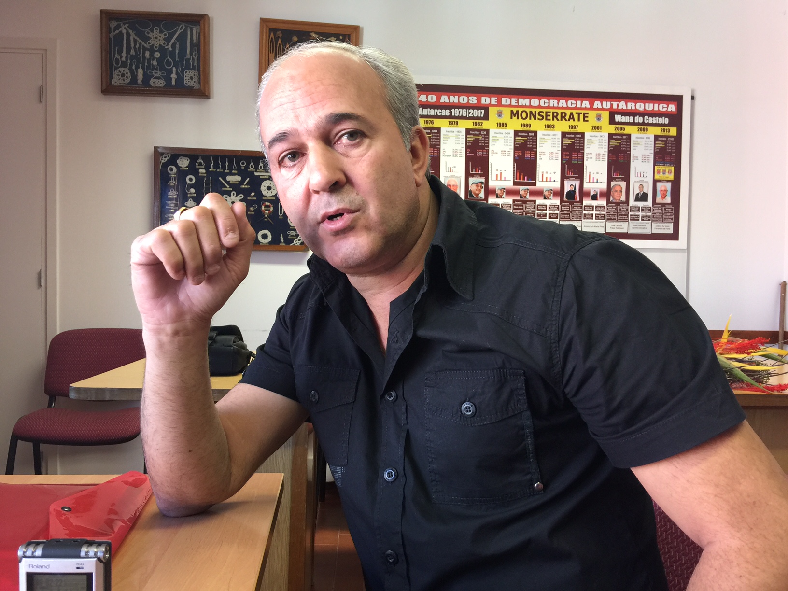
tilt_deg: -1.2
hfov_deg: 61.7
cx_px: 394
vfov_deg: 48.2
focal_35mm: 29
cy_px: 296
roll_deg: -2.4
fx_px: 660
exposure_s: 1/17
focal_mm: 4.15
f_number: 2.2
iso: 40
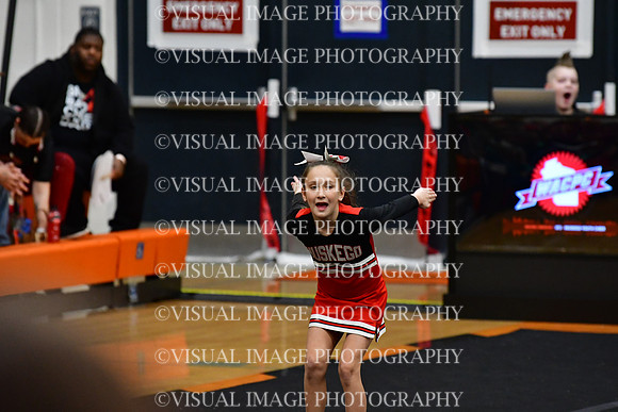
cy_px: 206
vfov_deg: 4.6
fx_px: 5151
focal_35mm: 300
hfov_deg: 6.9
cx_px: 309
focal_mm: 200
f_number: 3.5
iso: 4000
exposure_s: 1/500
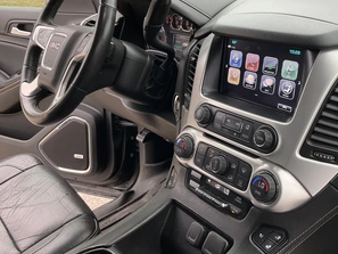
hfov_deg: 47.4
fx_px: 381
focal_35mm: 39
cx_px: 209
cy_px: 87
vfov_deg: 36.5
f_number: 1.8
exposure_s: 1/122
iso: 50
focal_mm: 3
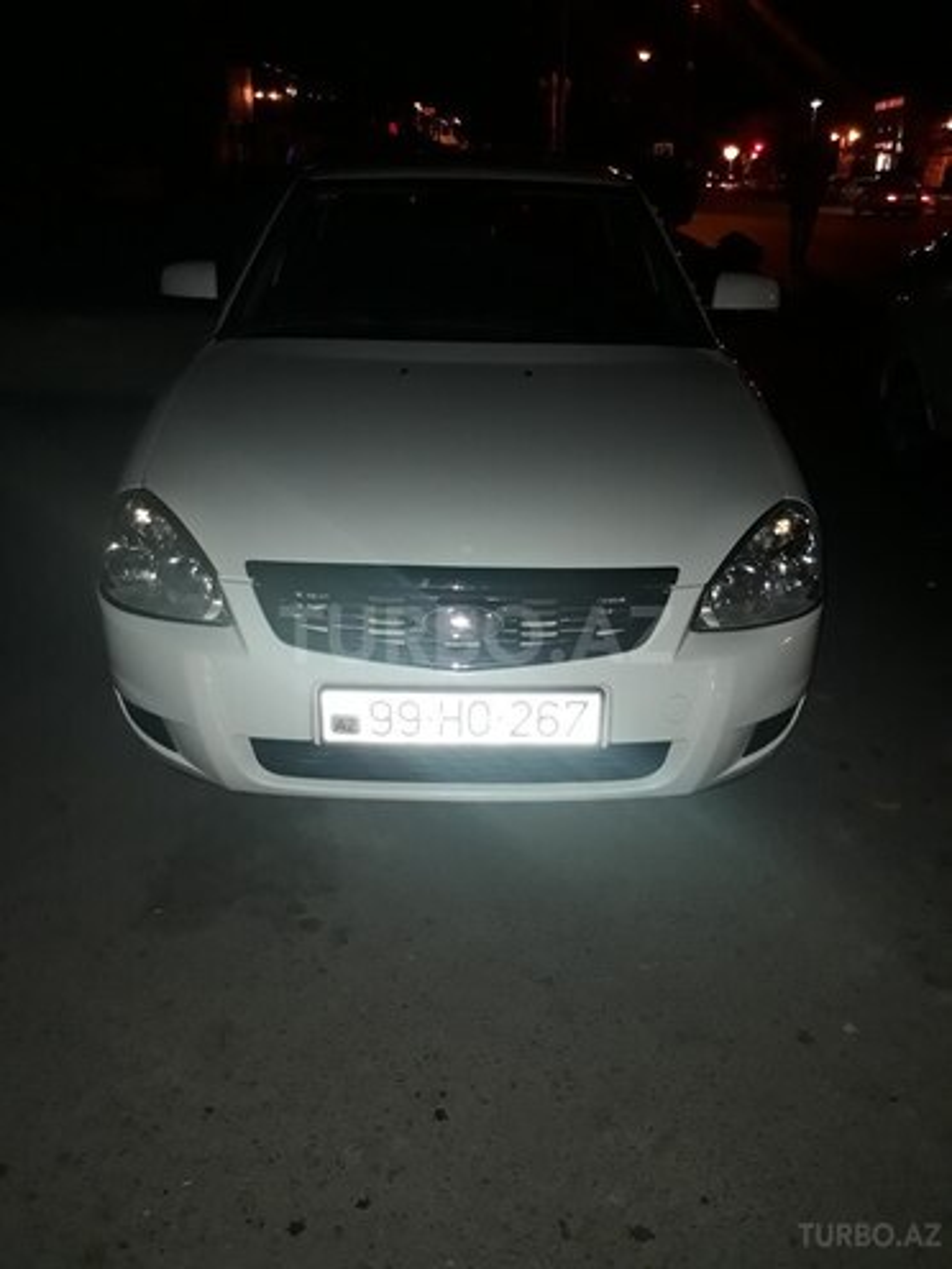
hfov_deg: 51.4
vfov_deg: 65.3
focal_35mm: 27
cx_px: 476
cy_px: 634
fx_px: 990
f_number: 1.9
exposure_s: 1/20
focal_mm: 3.6
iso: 160
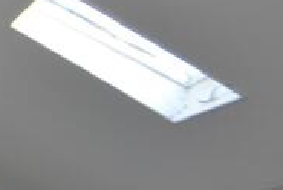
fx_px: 654
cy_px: 334
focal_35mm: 83
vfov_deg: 14.6
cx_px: -229
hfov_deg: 18.8
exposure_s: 1/90
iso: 400
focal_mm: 10
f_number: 4.8
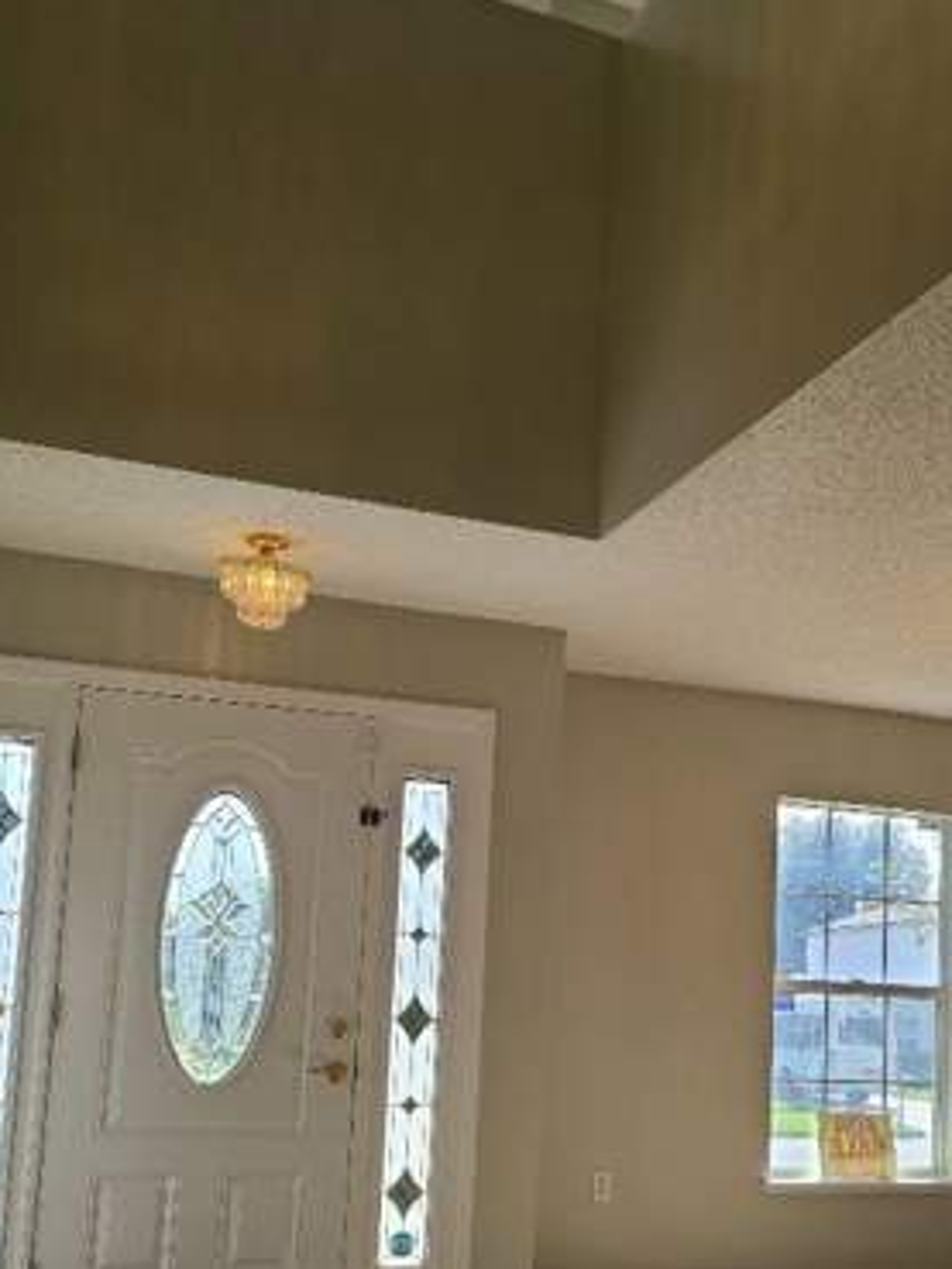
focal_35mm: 45
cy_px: 844
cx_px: 732
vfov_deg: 41.5
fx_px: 1649
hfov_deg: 31.5
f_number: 1.8
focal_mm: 5.4
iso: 40
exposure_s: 1/338
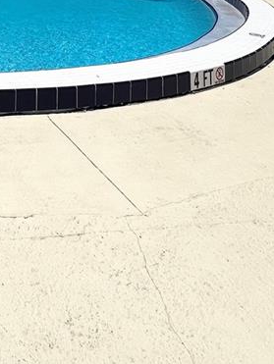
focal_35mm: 42
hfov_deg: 29.0
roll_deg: -1.5
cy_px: -75
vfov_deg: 35.2
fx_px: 443
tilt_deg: -3.5
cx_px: -68
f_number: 1.8
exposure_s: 1/3650
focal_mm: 1.57
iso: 32
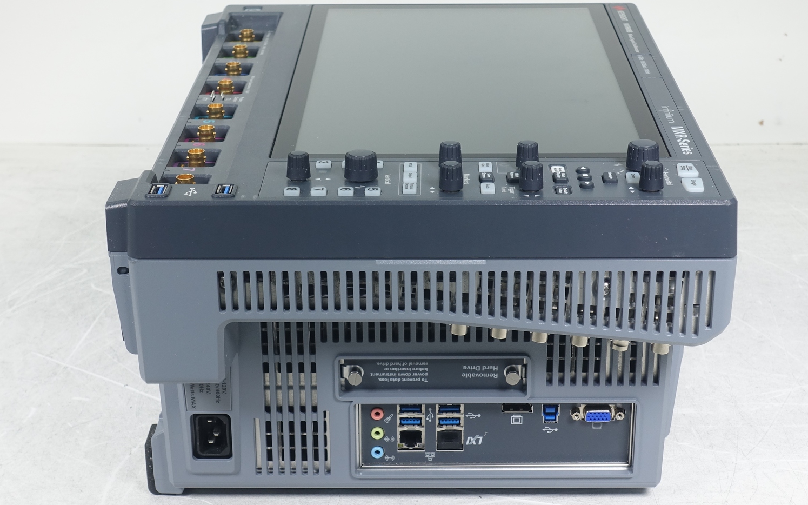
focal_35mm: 74
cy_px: 258
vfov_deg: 17.6
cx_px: 404
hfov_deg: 27.9
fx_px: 1629
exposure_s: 1/80
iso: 125
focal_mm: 19.48
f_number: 5
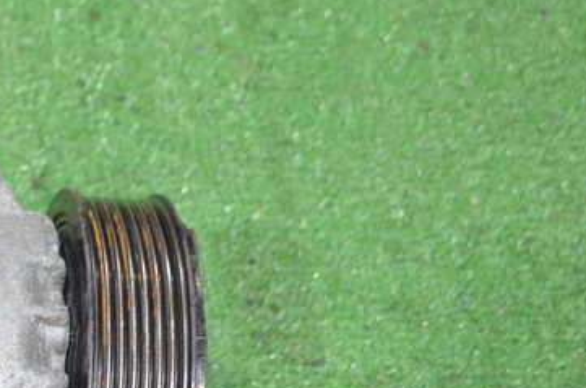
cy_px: 338
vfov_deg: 13.3
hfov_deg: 18.5
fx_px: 1657
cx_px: -195
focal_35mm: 102
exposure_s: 1/60
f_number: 4
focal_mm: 24
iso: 1100
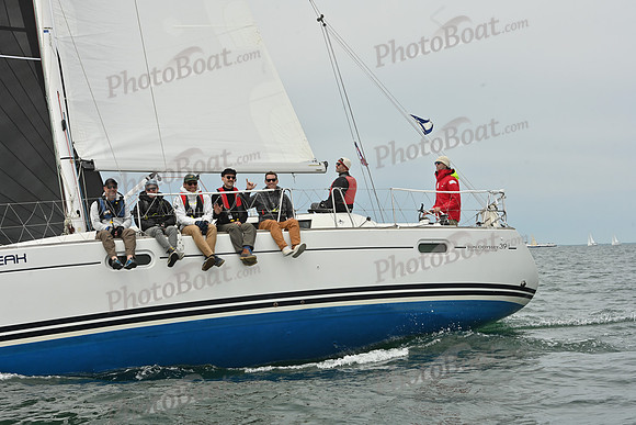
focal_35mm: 70
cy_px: 212
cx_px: 318
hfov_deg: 28.8
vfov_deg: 19.5
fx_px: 1237
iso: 320
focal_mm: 70
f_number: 10
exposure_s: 1/800
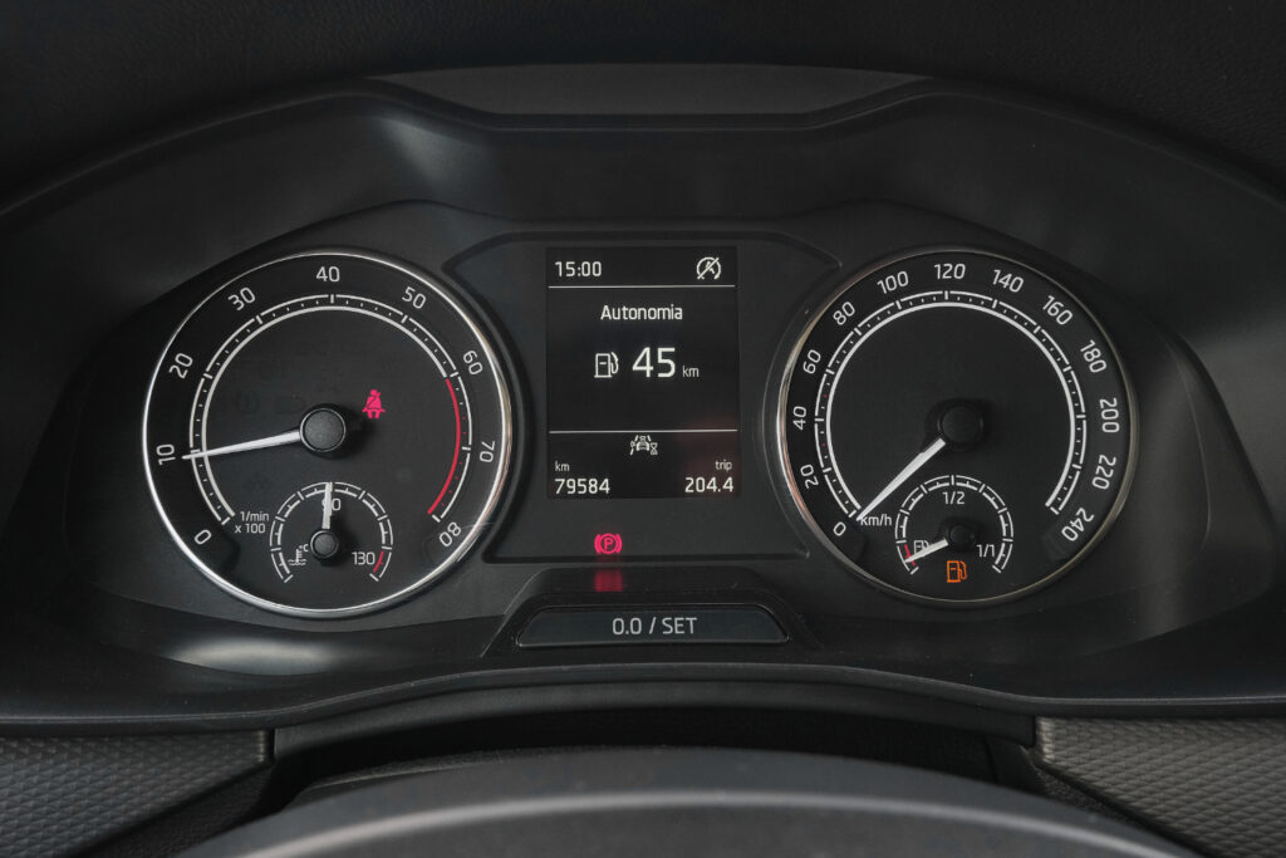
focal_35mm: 30
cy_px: 429
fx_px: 1072
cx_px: 643
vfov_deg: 43.6
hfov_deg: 61.9
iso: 2000
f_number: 9
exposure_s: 1/100
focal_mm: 20.3
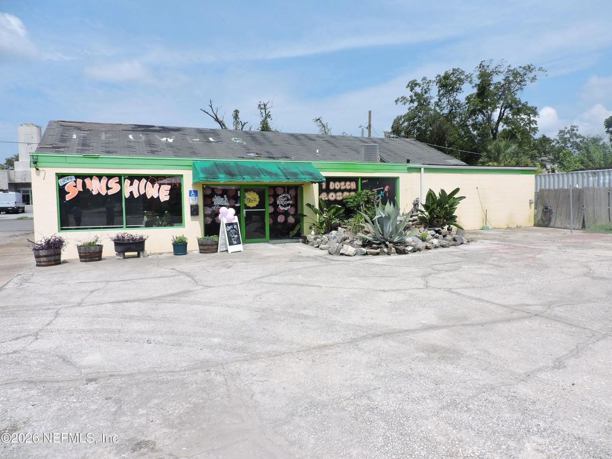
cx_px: 306
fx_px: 424
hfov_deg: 71.6
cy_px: 230
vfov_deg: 56.8
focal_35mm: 24
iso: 100
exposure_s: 1/1600
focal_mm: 4.3
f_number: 3
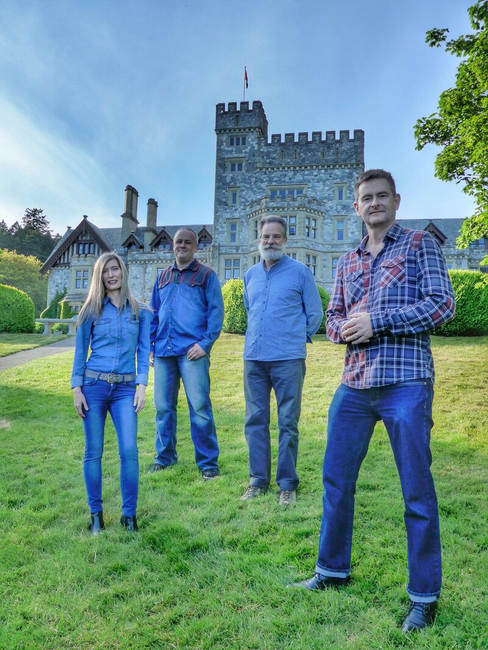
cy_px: 325
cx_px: 244
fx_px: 545
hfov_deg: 48.2
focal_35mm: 29
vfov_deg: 61.7
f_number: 3.5
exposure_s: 1/800
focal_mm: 6
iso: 160
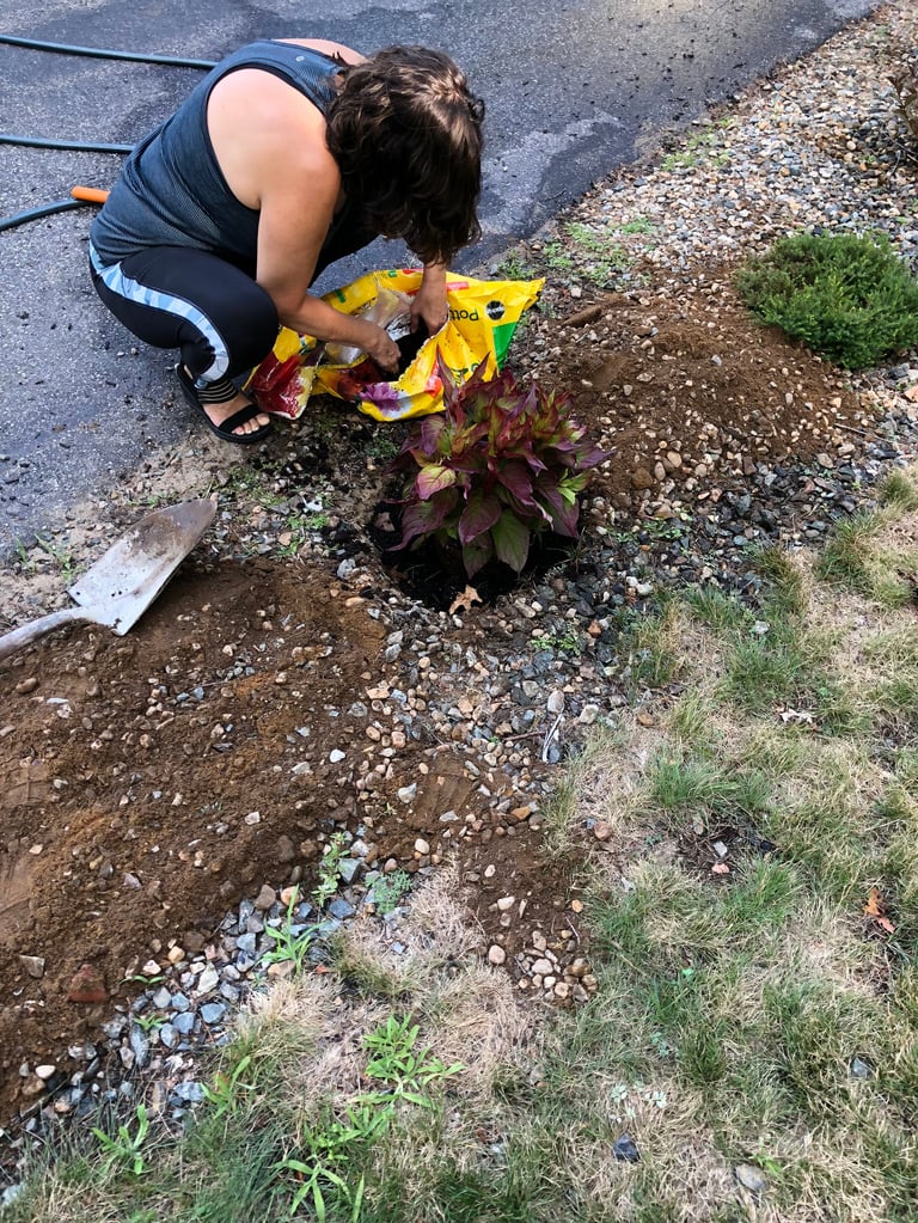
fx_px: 989
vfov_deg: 63.4
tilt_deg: -52.5
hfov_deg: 49.8
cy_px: 612
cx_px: 459
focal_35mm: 28
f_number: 1.8
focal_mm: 4
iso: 50
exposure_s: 1/120
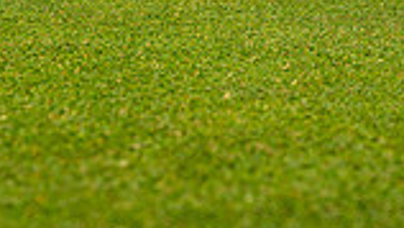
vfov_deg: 7.4
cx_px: 391
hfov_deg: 13.4
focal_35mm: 158
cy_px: -251
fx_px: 1693
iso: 250
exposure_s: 1/250
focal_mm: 41
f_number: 8
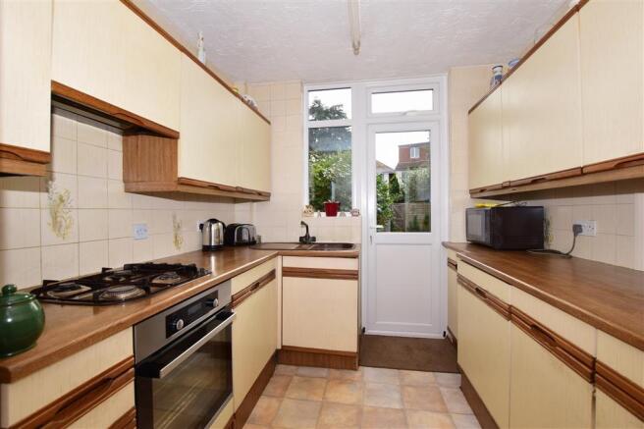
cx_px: 322
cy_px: 214
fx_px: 268
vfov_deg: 77.3
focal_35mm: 15
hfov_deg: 100.4
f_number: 7.1
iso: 400
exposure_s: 1/200
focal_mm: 10
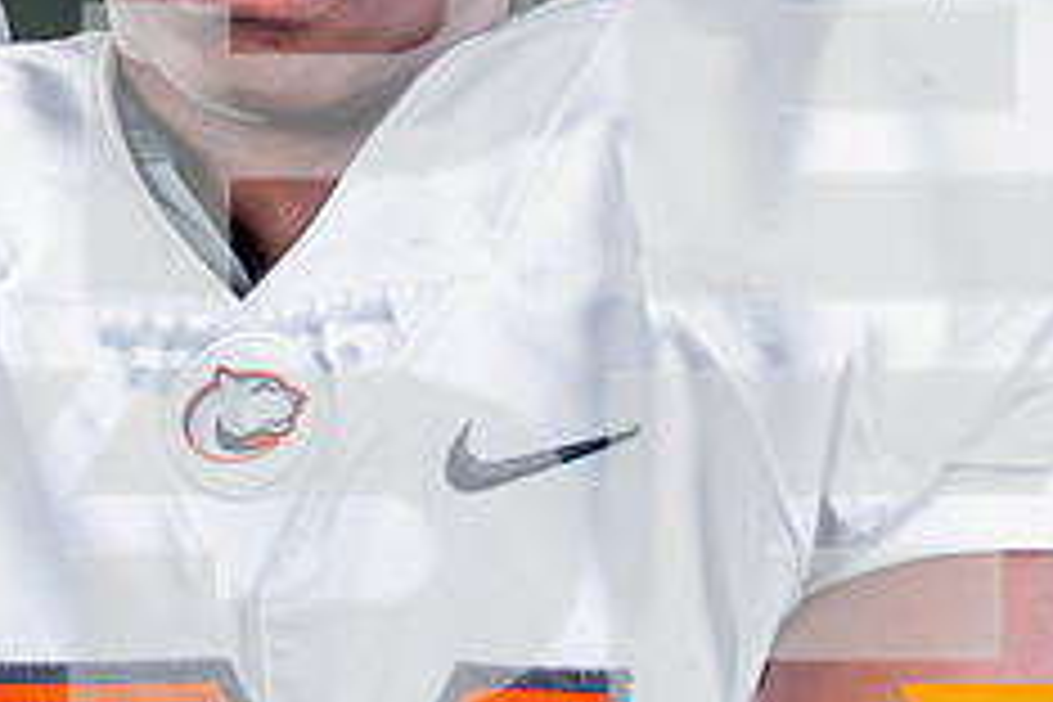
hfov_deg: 22.3
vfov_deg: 15.9
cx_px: -170
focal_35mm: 85
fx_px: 2486
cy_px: 96
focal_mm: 28
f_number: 11
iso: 100
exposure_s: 1/100
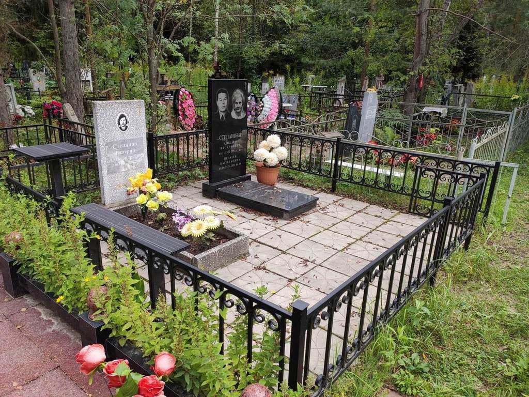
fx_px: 397
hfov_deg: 67.3
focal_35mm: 26
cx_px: 264
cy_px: 198
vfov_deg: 53.1
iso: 112
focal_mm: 4.77
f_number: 1.75
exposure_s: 1/313
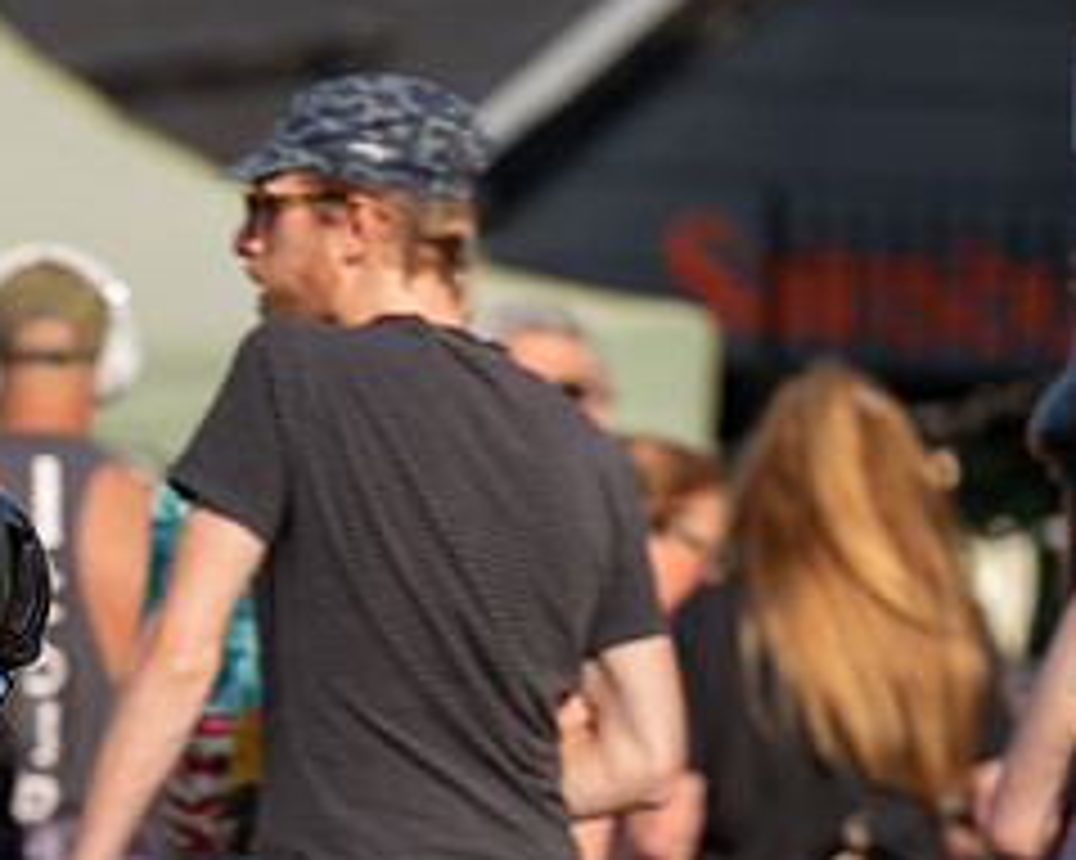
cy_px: 750
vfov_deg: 3.5
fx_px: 14070
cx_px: -77
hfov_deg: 4.4
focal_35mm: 442
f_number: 4.5
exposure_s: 1/1000
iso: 160
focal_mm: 194
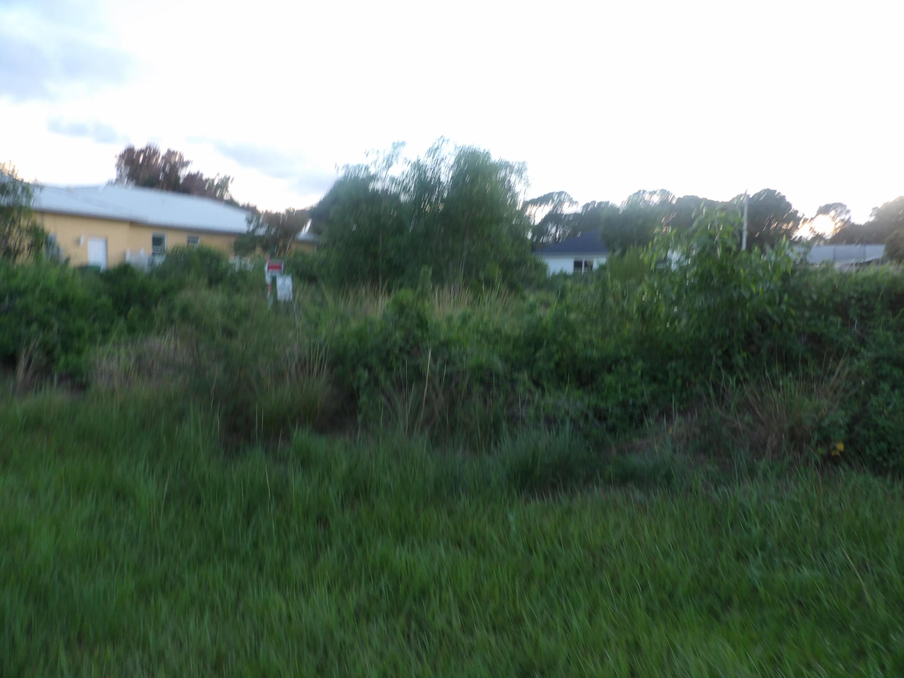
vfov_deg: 56.8
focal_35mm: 24
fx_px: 627
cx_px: 452
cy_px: 339
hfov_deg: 71.6
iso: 100
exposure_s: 1/49
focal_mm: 4.3
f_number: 3.2
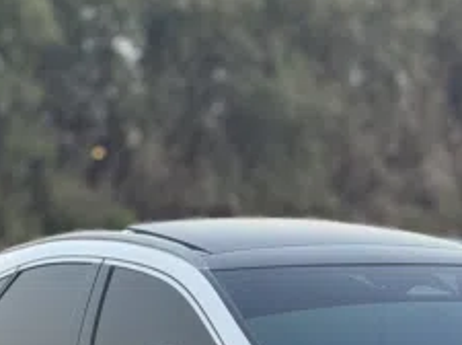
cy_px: 390
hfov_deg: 5.8
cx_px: 423
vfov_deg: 4.3
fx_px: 4557
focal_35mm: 342
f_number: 2.8
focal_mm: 15.66
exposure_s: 1/99
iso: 160
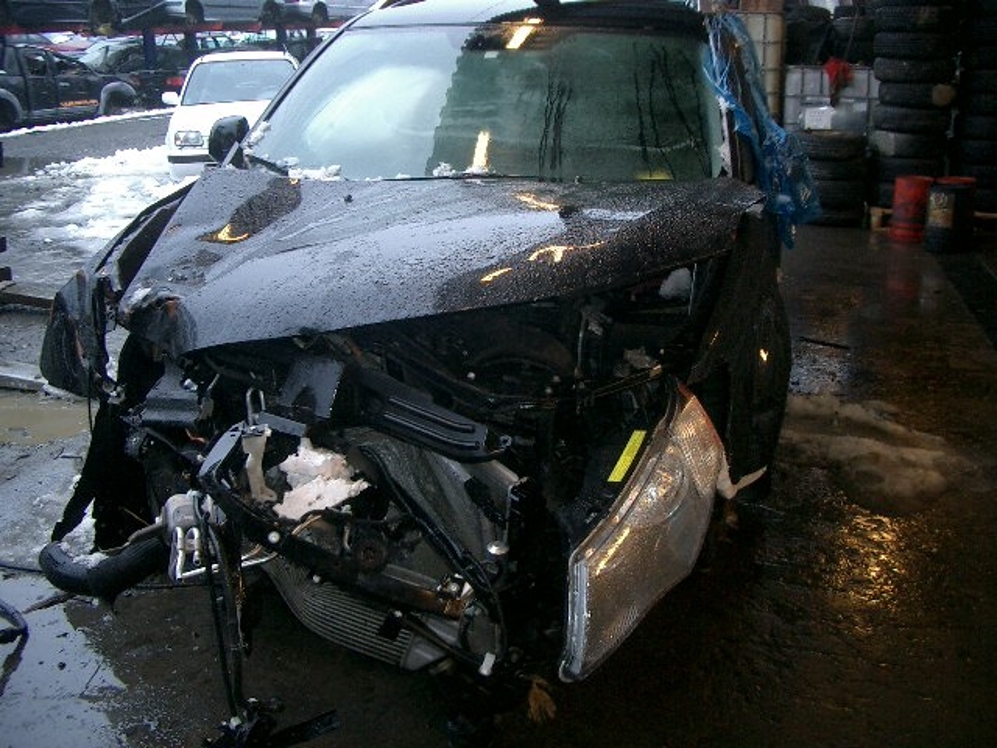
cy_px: 374
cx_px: 498
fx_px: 1008
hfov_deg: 52.6
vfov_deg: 40.7
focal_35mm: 35
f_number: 2.6
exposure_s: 1/40
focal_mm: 5.8
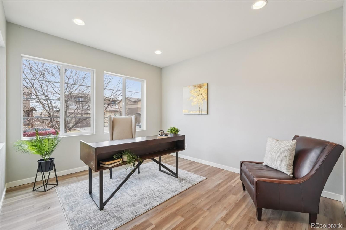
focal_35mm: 15
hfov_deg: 100.4
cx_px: 173
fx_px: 144
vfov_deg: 77.3
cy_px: 115
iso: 800
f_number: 8
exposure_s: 1/50
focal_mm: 10
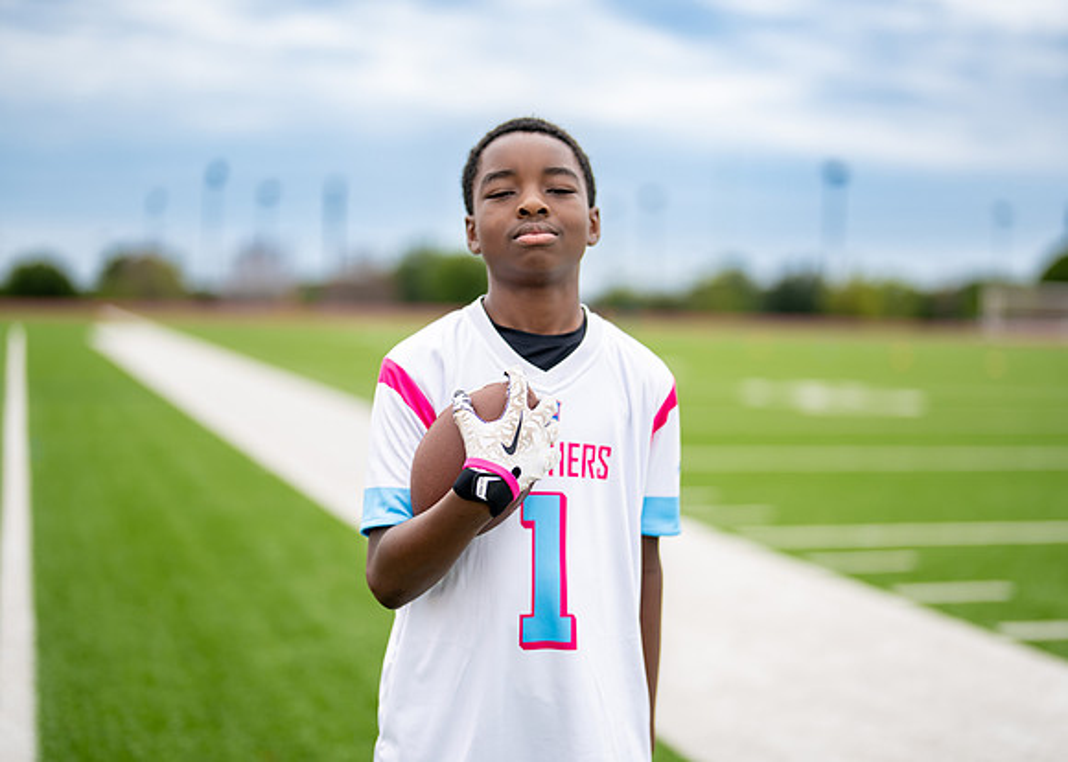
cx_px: 565
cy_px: 385
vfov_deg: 24.1
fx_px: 1789
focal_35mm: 59
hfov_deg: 33.2
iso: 100
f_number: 1.2
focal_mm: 50
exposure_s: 1/6400
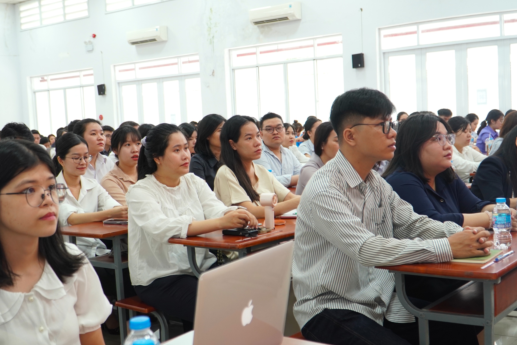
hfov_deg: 46.4
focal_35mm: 42
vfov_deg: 31.9
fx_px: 603
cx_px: 248
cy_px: 175
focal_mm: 24
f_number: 4
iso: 400
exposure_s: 1/40
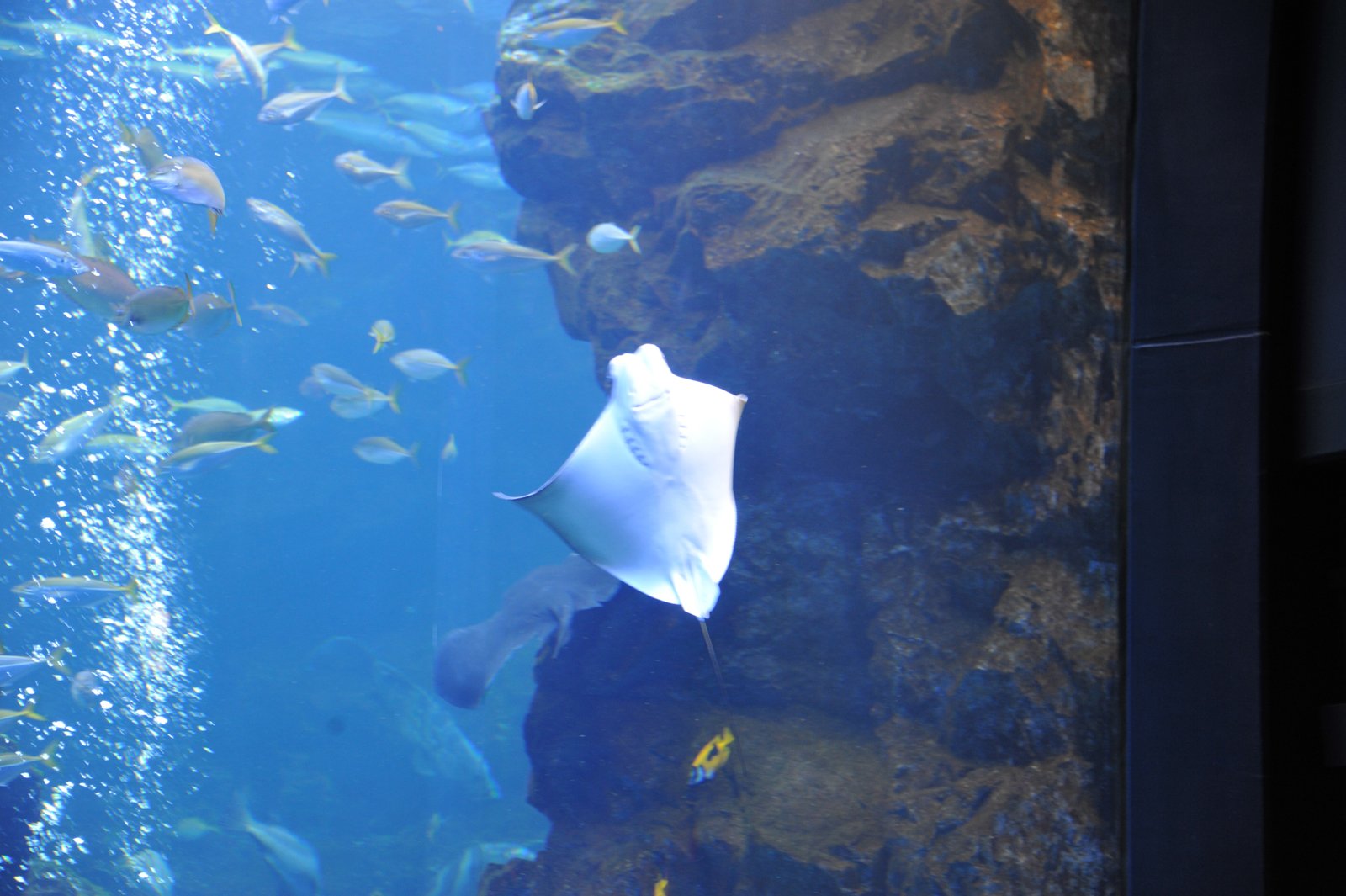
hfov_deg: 20.8
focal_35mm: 98
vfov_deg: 13.9
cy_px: 448
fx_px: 3662
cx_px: 673
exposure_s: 1/30
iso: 1250
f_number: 5.3
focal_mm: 98
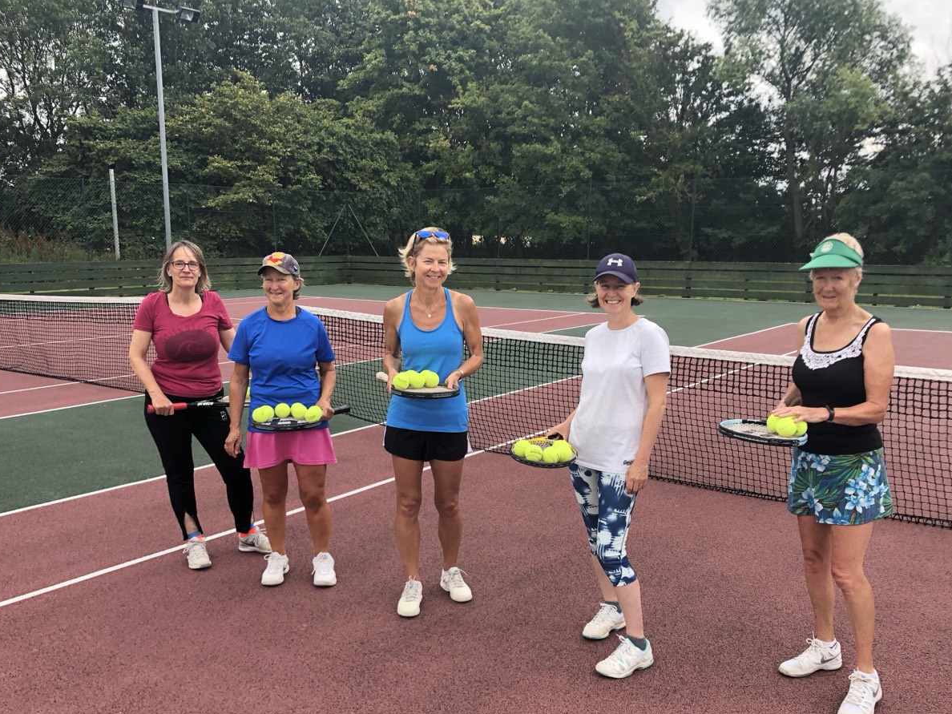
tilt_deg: -11.2
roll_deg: -0.8
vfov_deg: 42.8
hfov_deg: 55.3
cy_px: 419
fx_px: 908
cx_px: 486
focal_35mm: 33
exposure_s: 1/405
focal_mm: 3.99
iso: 20
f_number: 1.8
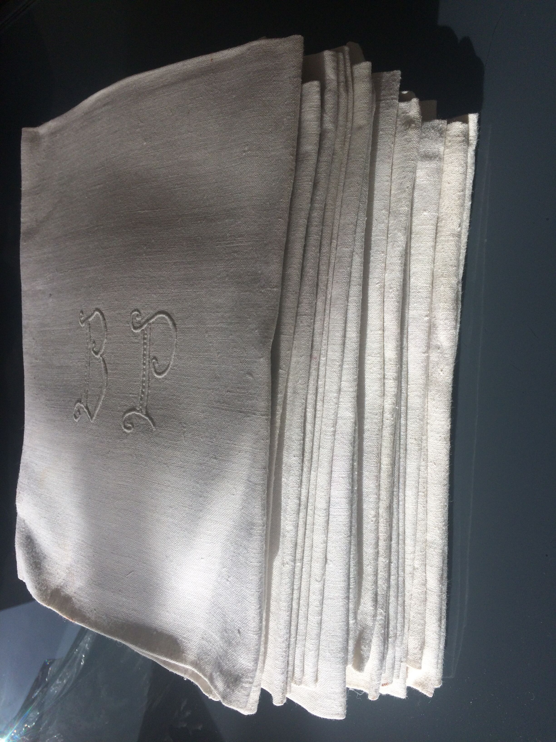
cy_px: 371
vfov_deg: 61.7
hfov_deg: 48.2
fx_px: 621
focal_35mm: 29
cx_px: 278
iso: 32
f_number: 2.2
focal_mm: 4.15
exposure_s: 1/707
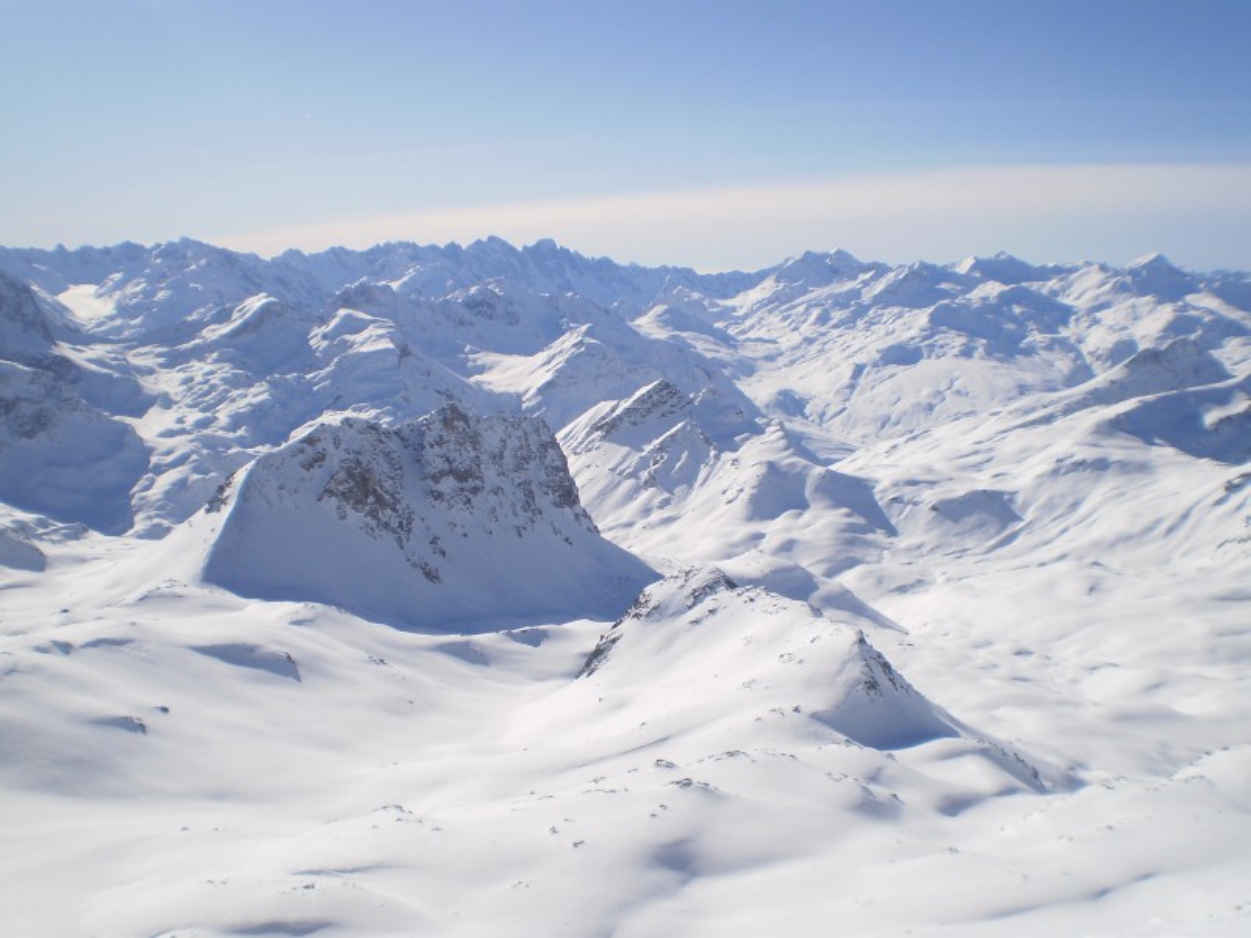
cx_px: 626
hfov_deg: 51.4
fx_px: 1301
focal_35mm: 36
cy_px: 469
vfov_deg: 39.7
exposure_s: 1/2000
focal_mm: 6.3
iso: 64
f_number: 4.6
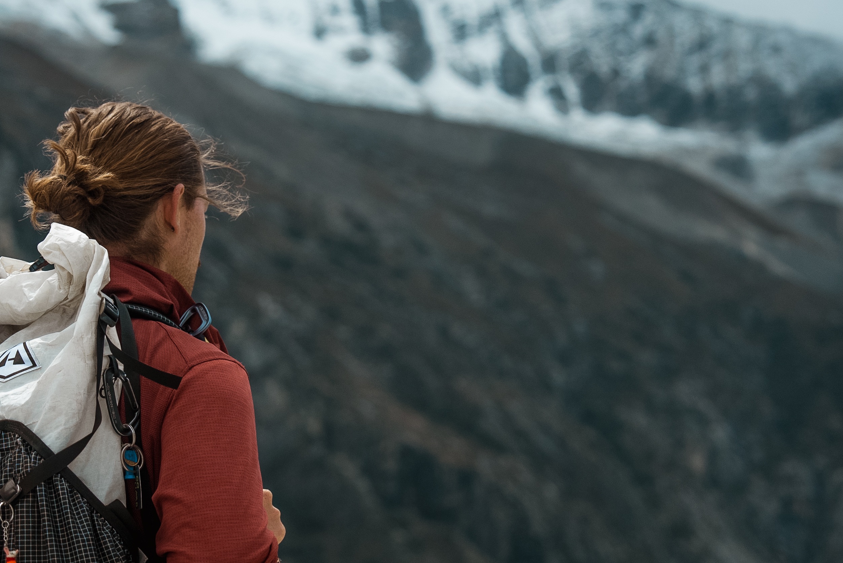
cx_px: 379
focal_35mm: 93
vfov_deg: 14.7
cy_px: 350
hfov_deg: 21.9
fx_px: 2179
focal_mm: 55
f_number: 2.8
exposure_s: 1/400
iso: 640
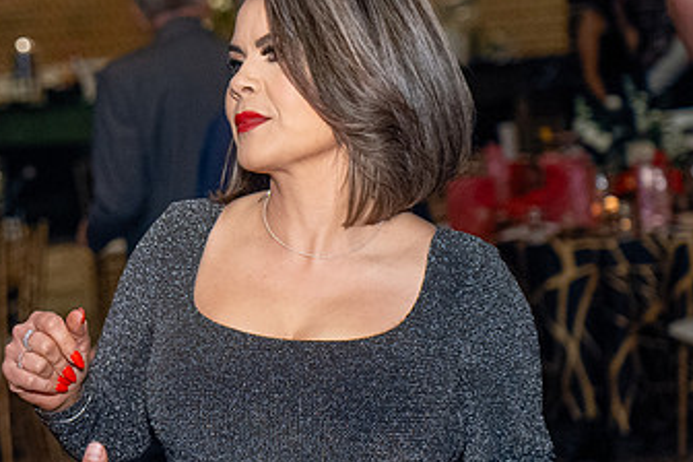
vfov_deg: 12.0
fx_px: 2194
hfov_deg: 17.8
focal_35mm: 114
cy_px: 201
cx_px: 122
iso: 3200
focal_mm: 66
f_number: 4
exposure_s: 1/125
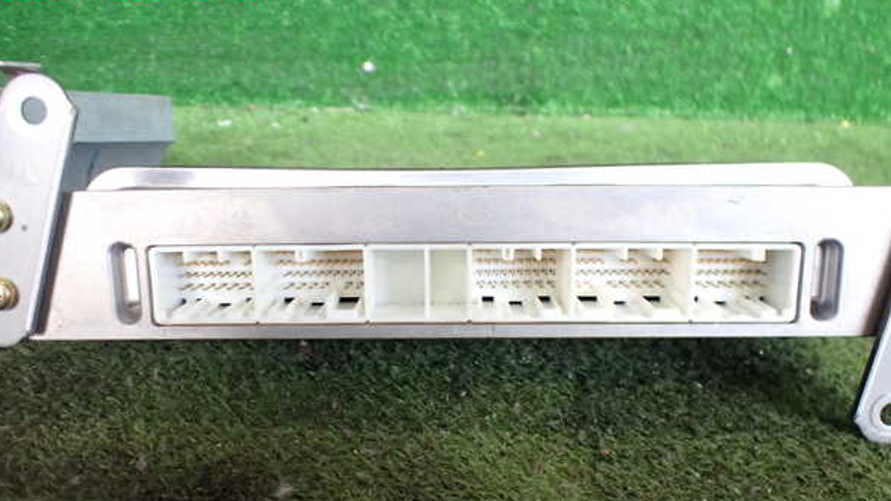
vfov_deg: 35.5
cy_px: 308
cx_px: 442
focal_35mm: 33
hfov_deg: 59.5
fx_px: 780
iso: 400
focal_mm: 5.4
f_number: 2.3
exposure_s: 1/125
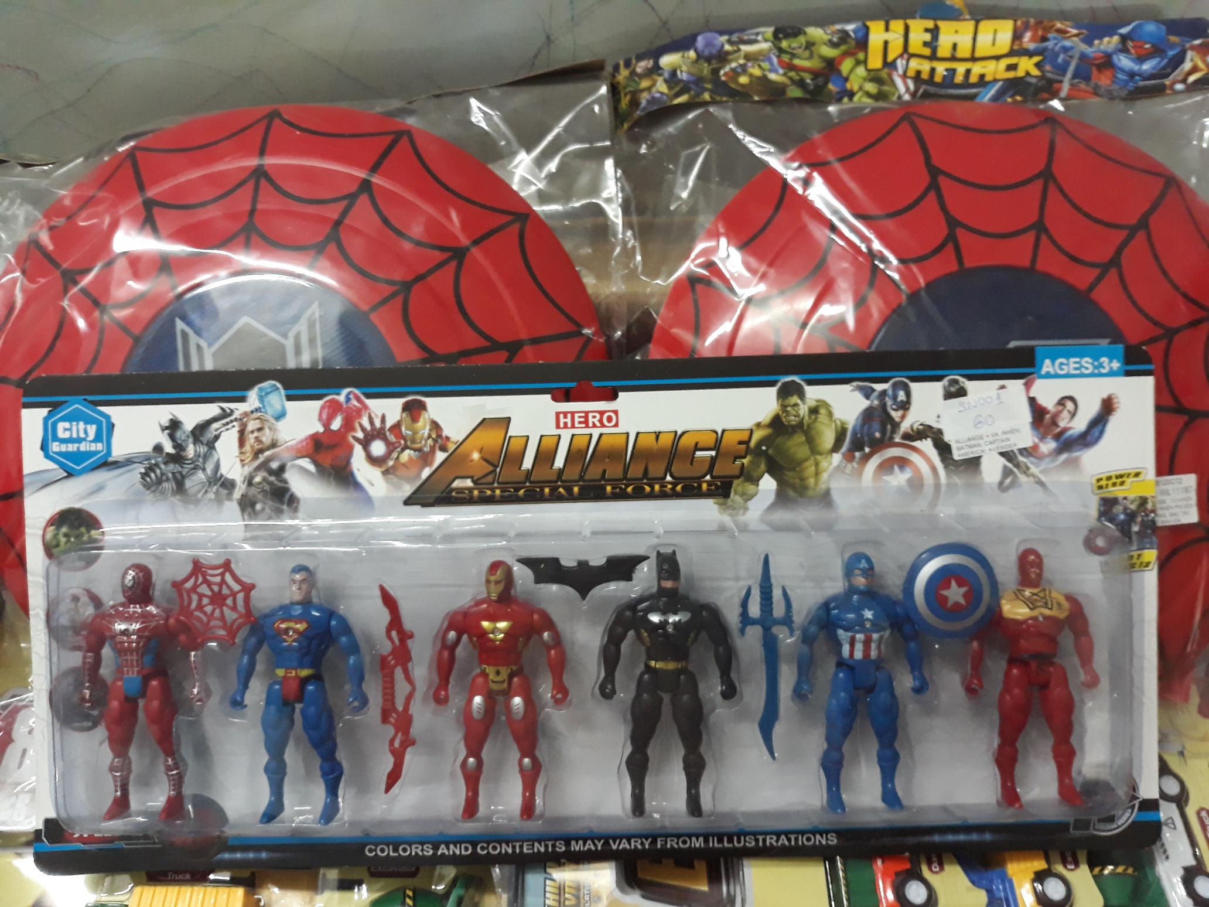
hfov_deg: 65.3
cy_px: 454
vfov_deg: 51.4
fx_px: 943
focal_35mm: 27
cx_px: 604
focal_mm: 3.71
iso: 250
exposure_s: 1/25
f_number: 1.7
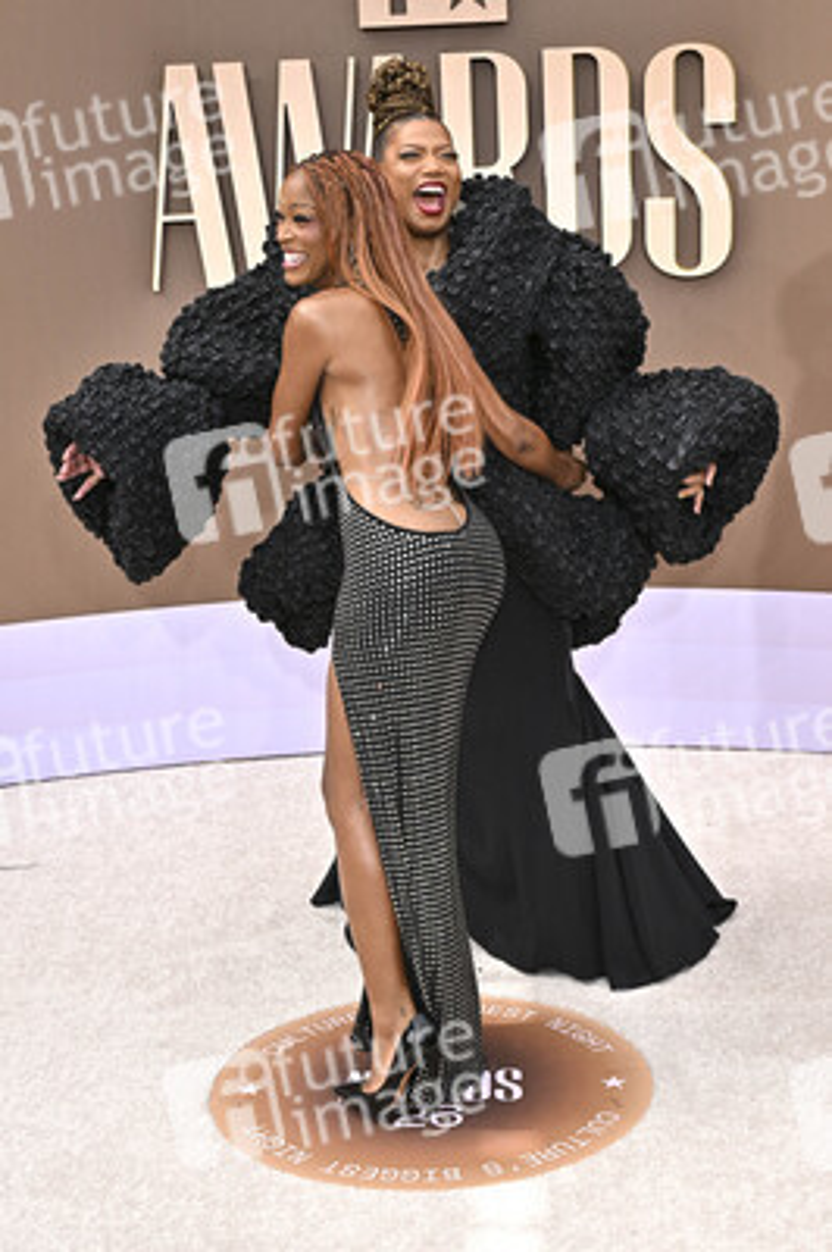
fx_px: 1701
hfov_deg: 27.5
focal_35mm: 49
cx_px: 416
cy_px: 626
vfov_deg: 40.4
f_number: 10
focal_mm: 49
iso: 400
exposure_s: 1/320
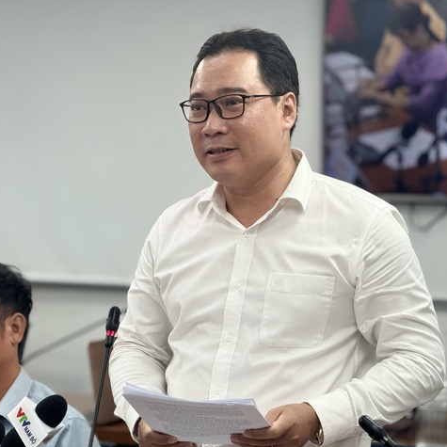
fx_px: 2089
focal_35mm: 143
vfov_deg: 12.2
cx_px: 189
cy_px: 224
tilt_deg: -2.5
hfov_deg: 12.2
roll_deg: -1.0
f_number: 2.8
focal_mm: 15.66
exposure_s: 1/100
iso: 80
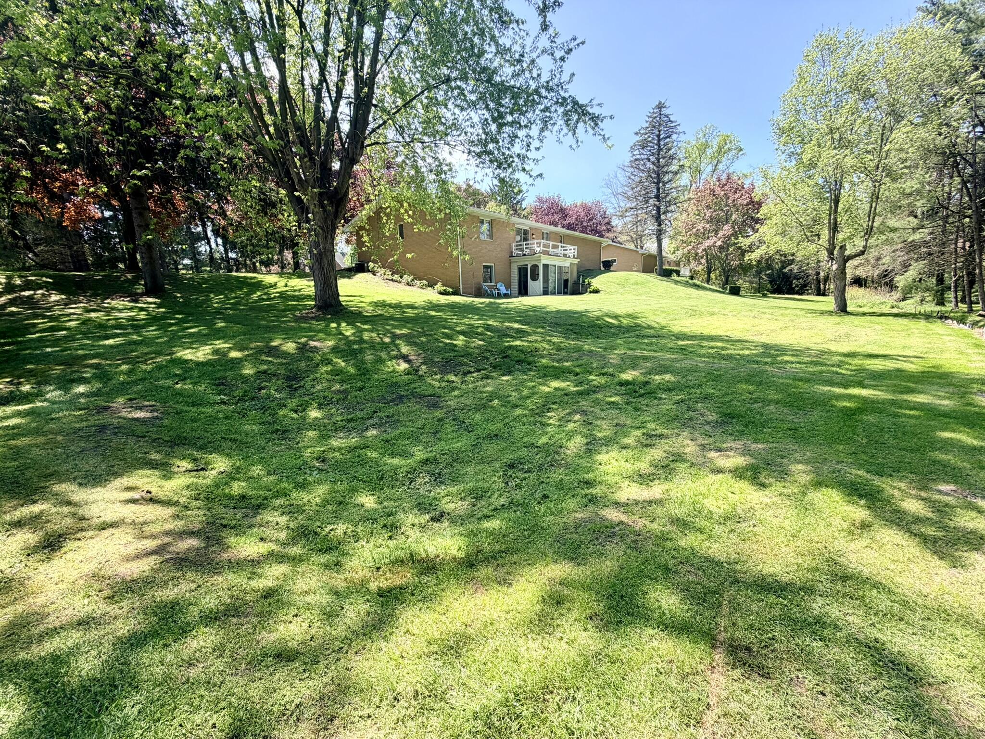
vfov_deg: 85.7
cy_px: 370
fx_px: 398
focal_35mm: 14
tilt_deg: -10.4
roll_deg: +1.5
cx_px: 492
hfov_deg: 102.1
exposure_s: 1/502
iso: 50
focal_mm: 2.22
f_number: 2.2
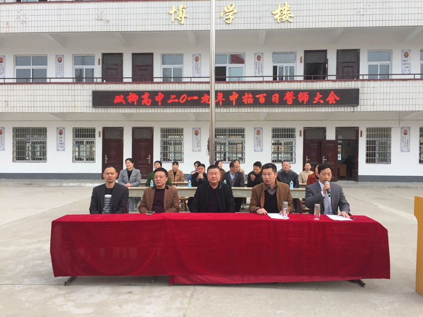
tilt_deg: -0.5
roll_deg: -1.0
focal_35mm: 29
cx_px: 212
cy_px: 158
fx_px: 354
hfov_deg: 61.7
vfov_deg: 48.2
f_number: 2.2
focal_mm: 4.15
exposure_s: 1/314
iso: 32
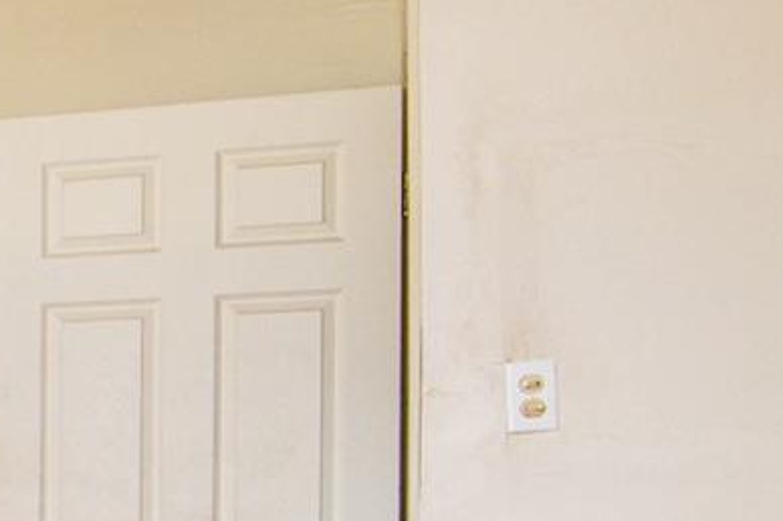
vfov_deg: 14.0
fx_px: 2064
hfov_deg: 16.3
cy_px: 594
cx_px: -807
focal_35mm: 95
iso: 400
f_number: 4
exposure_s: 1/60
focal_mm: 18
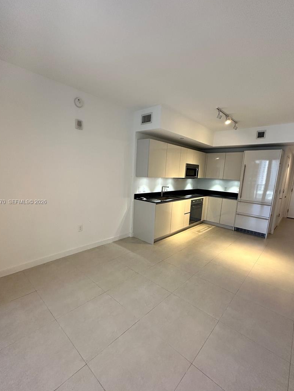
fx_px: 181
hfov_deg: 78.1
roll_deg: -2.5
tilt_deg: -9.9
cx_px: 145
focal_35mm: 16
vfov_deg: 94.4
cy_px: 202
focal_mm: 2.22
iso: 200
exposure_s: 1/60
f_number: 2.2
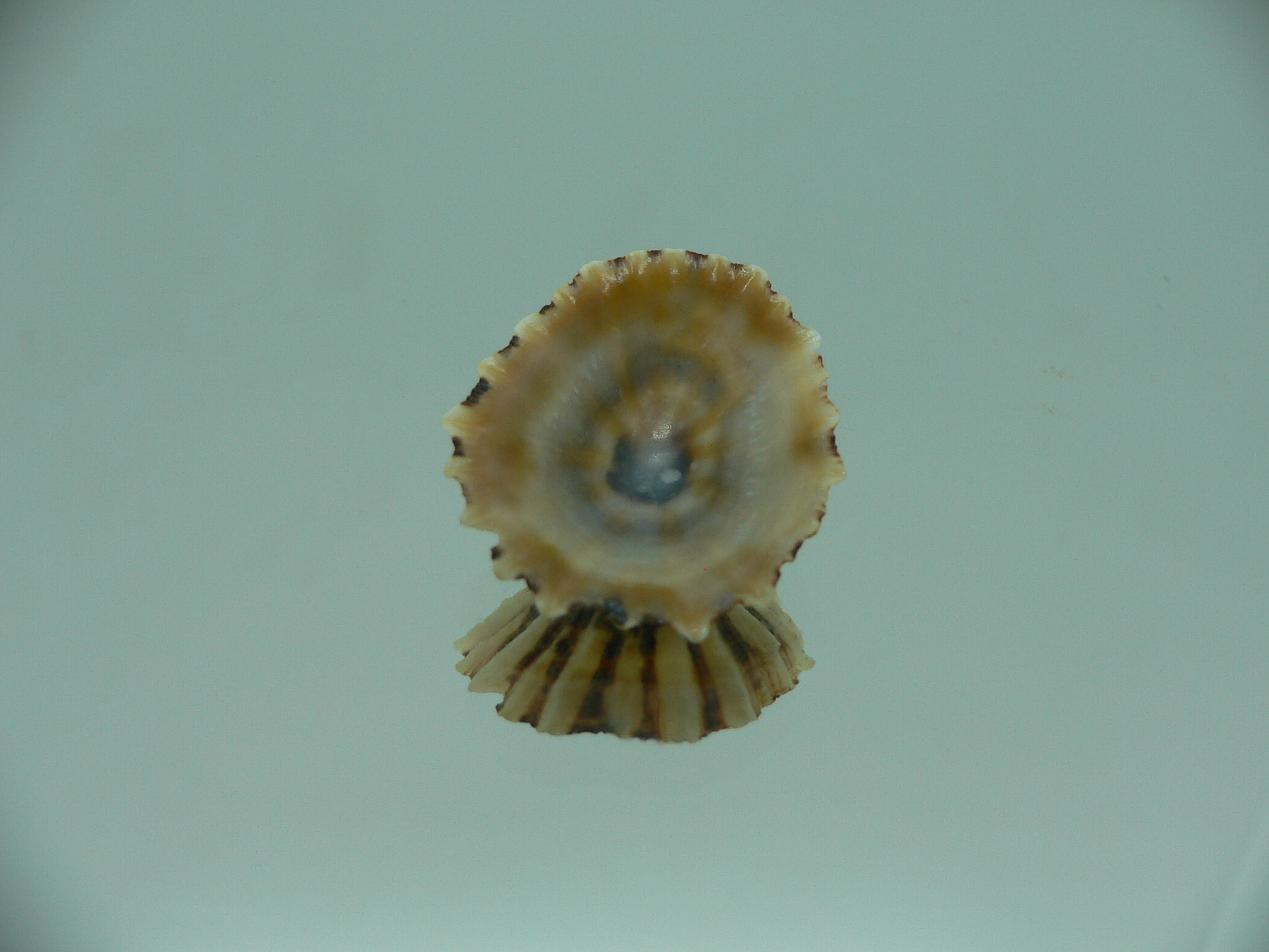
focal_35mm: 35
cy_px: 476
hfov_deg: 52.6
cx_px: 634
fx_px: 1283
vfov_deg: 40.7
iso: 80
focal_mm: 4.6
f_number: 2.8
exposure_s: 1/80
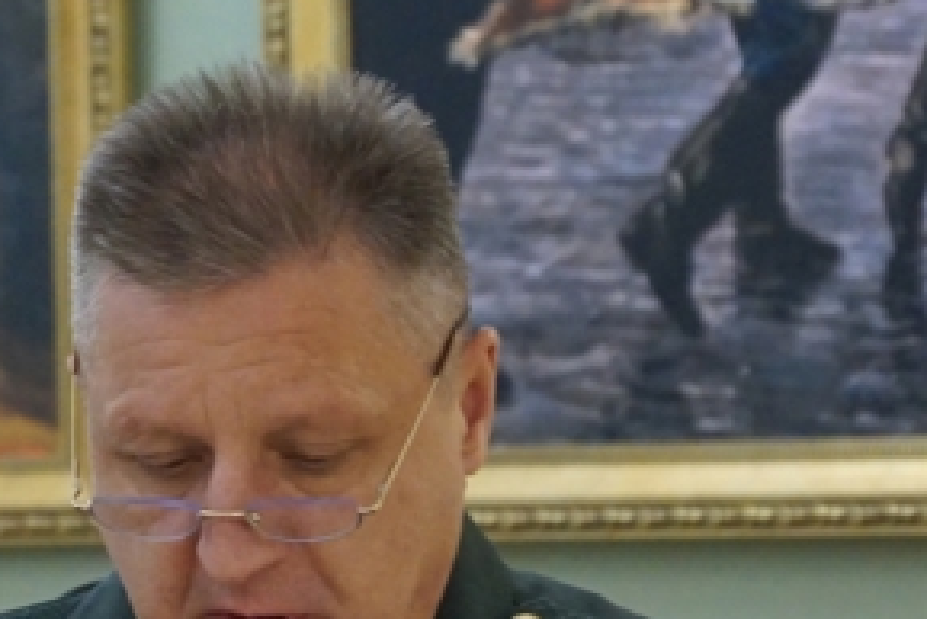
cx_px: 114
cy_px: 401
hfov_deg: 5.3
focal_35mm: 389
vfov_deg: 3.5
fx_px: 10021
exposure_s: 1/60
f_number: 5.6
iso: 3200
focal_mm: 100
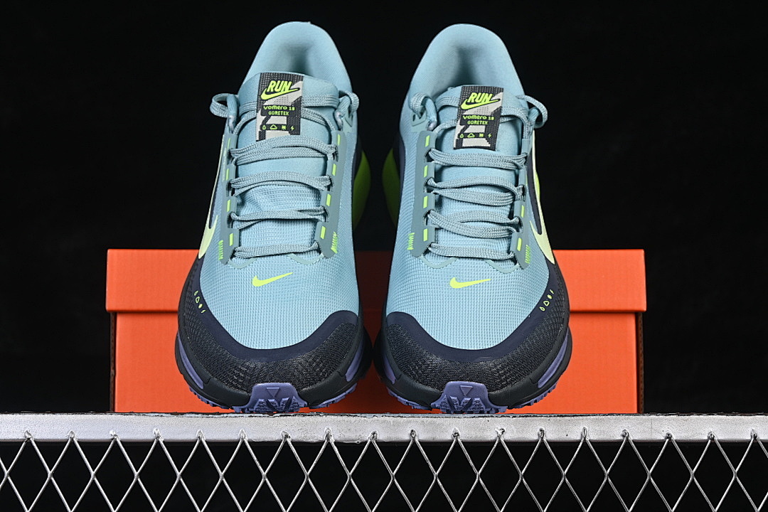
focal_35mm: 75
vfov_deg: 18.2
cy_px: 256
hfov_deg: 27.0
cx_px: 384
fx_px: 1600
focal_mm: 50
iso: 160
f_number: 7.1
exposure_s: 1/60
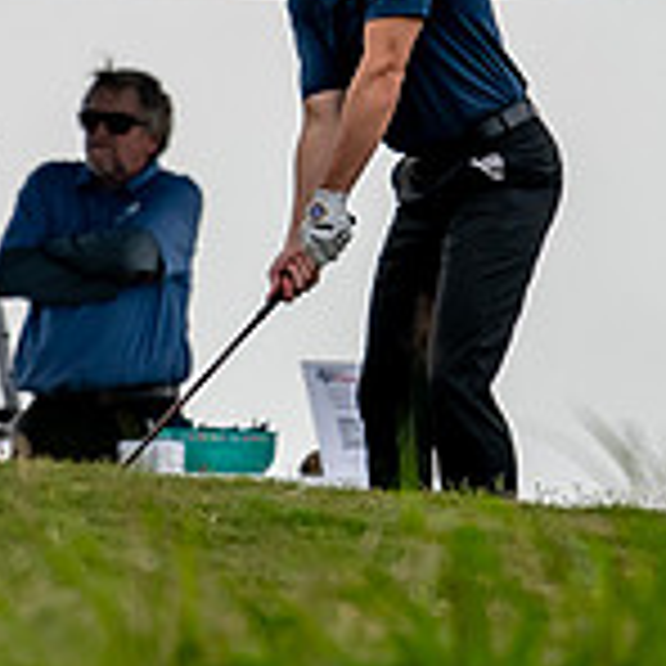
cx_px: 378
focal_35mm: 1943
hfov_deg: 0.9
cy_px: -25
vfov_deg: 0.9
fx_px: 42294
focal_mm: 390
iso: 360
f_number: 5.6
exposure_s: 1/2000
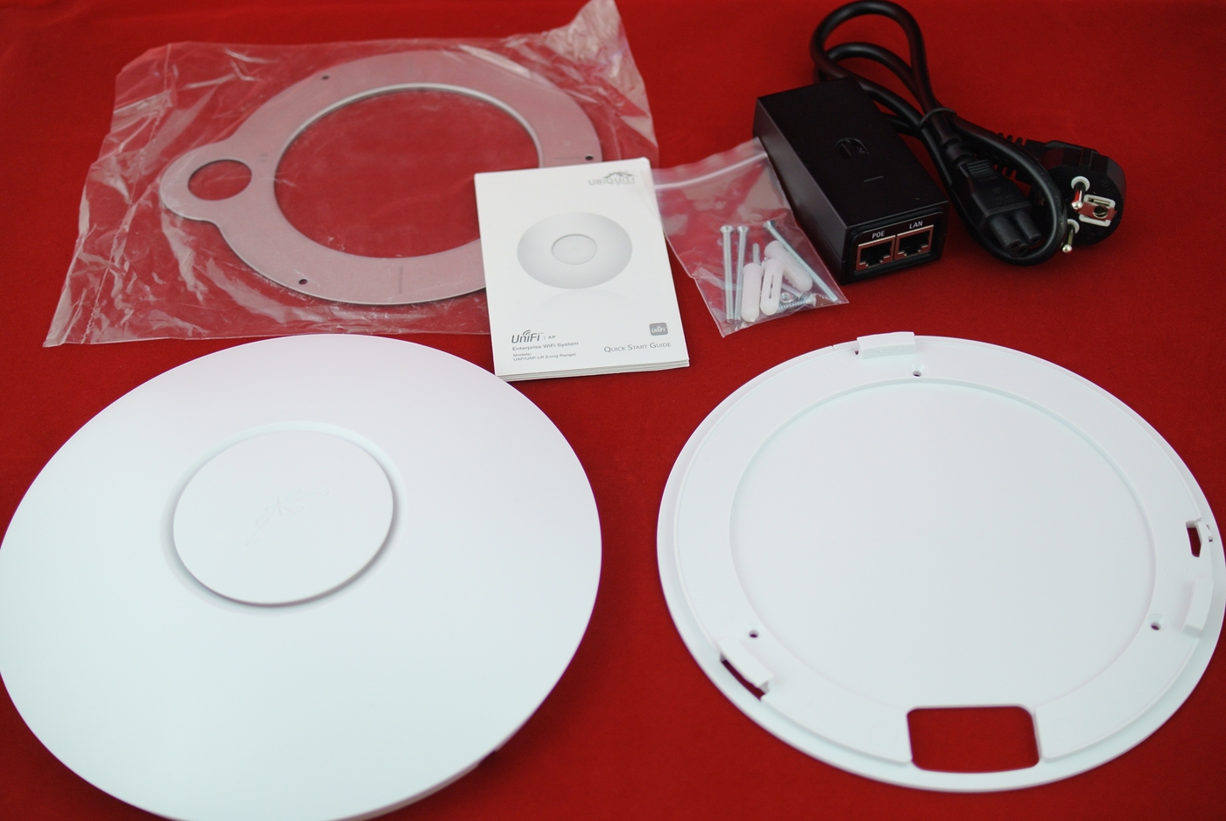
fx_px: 1671
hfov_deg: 40.3
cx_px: 613
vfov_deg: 27.6
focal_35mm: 49
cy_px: 410
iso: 100
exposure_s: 1/20
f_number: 1.8
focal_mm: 18.5
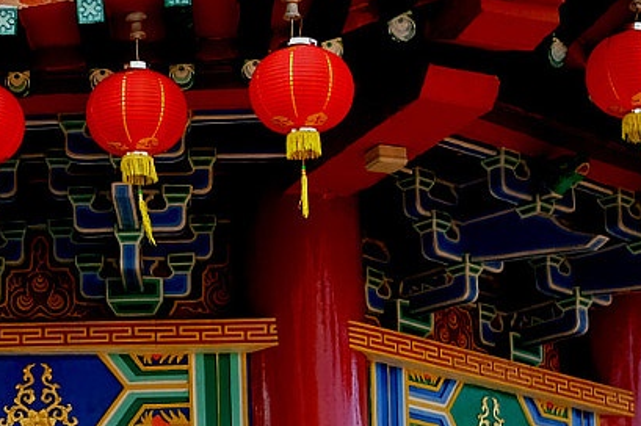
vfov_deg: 9.9
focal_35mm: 137
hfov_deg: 14.6
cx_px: -71
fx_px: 2437
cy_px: 471
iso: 320
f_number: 1.4
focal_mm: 23
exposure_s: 1/60
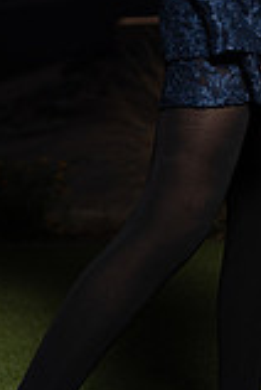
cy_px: -133
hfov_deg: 8.7
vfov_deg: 12.5
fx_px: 1721
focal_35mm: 159
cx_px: 199
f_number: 4
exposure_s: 1/200
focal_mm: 56
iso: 100
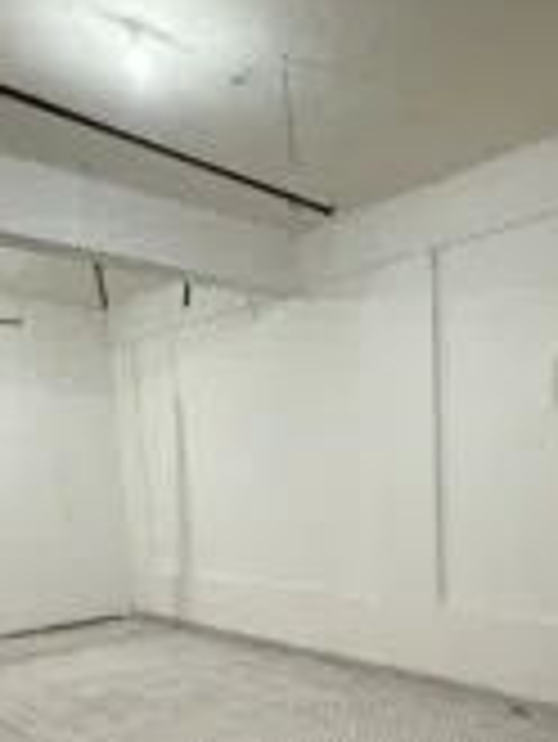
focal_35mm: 34
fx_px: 730
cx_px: 387
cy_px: 630
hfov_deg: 41.1
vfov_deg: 49.6
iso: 320
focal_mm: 2.22
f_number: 2.2
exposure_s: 1/50
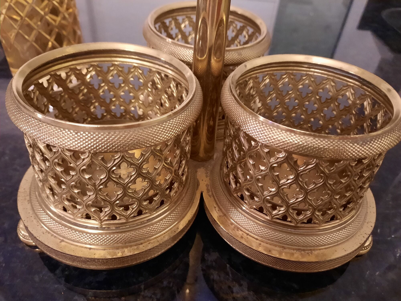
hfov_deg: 69.4
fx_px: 290
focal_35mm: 25
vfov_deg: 54.9
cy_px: 150
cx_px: 200
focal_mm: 4.6
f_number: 2
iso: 800
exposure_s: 1/20
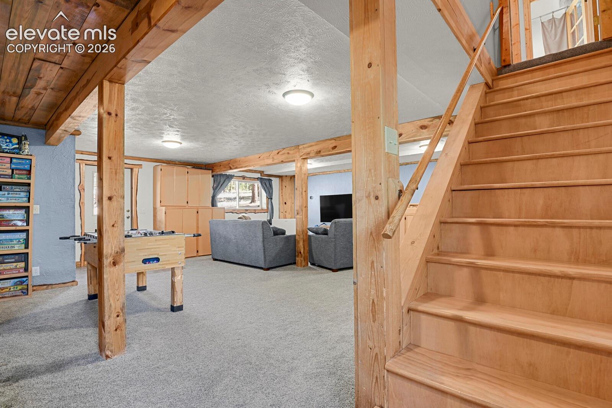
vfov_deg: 70.4
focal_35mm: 17
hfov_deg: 93.3
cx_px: 306
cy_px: 204
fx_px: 289
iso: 250
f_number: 8
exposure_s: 10
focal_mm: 17
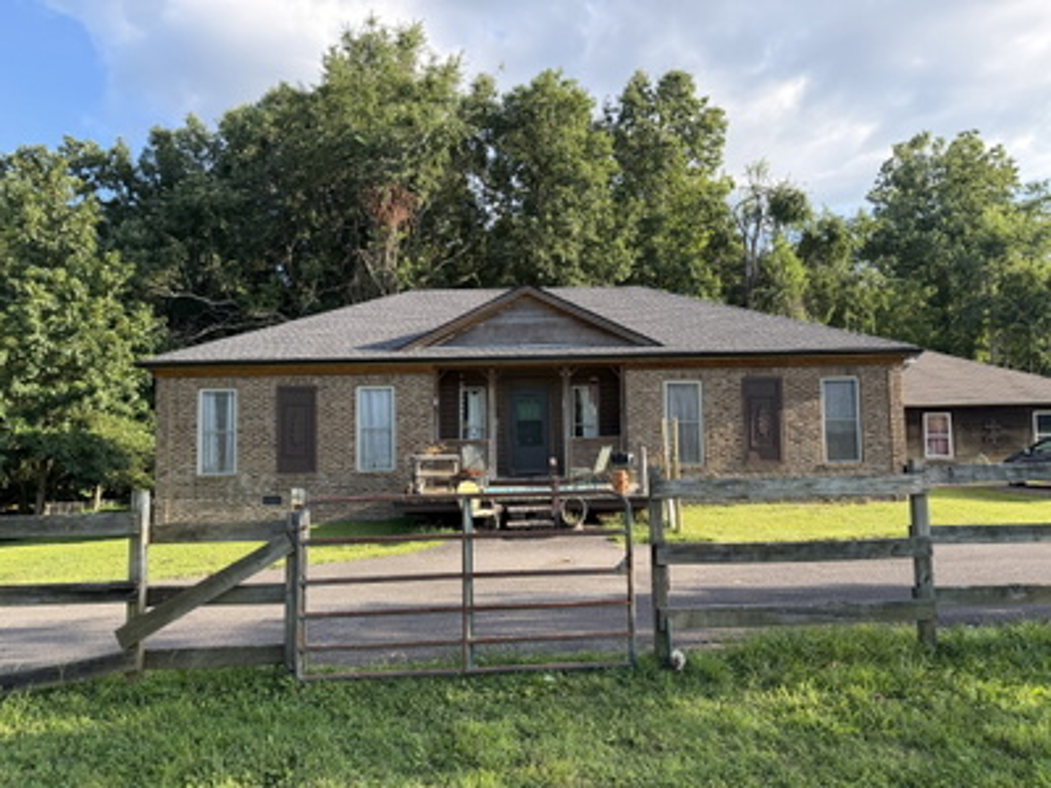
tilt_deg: +4.0
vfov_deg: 56.8
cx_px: 526
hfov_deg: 71.6
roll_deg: +0.6
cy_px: 394
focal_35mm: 24
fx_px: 729
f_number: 1.78
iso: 100
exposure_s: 1/1156
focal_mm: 6.76
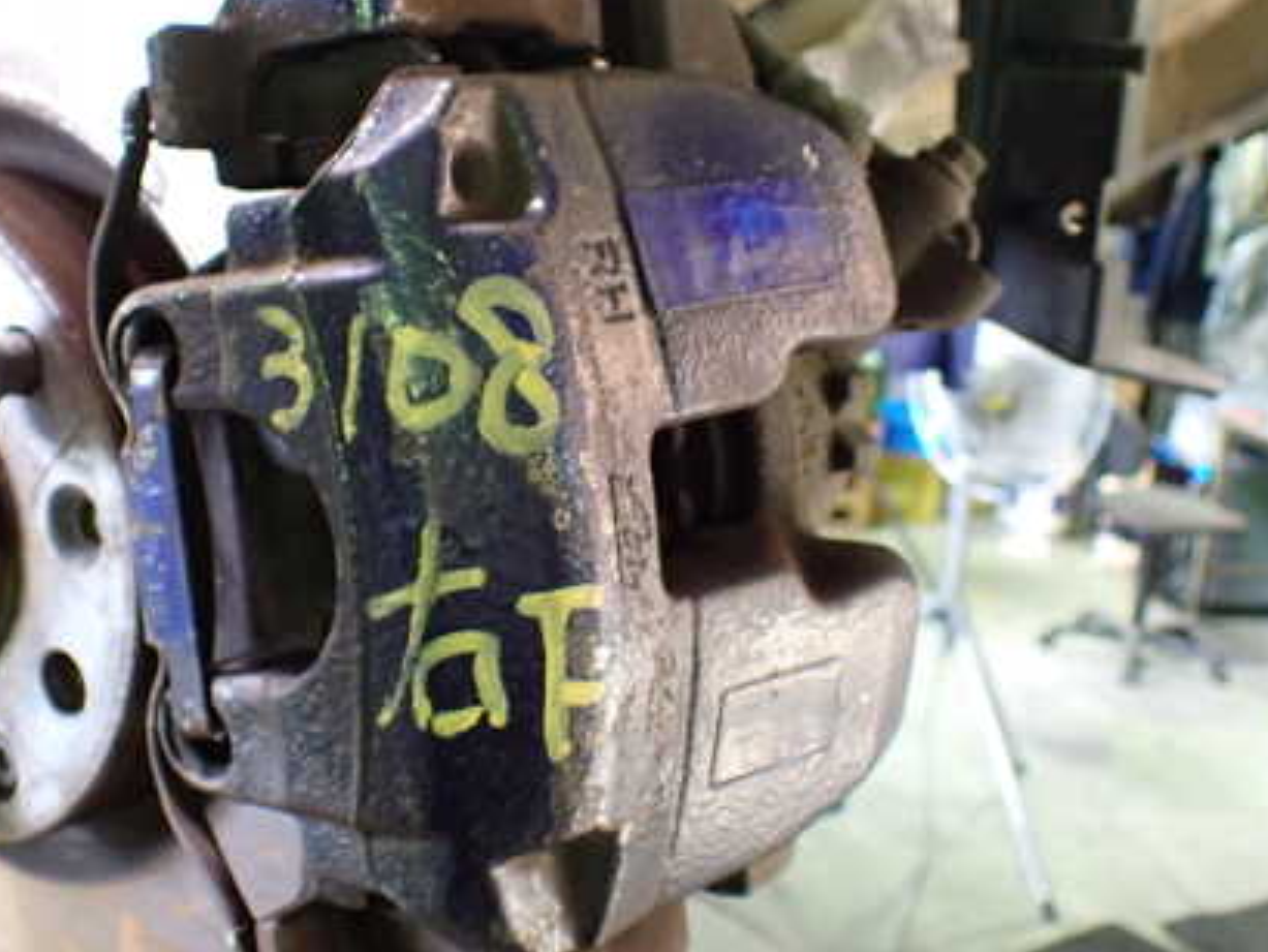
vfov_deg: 32.9
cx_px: 592
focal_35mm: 44
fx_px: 1612
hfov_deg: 42.9
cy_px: 437
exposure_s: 1/40
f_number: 2.3
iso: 800
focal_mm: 5.4
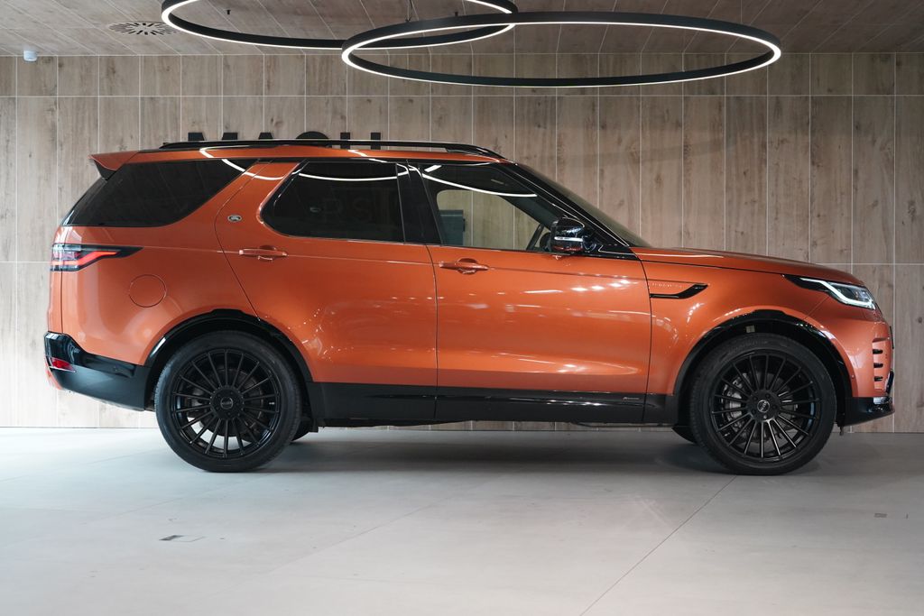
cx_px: 462
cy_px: 308
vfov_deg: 23.0
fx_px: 1514
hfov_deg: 33.9
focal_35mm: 59
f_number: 5
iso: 4000
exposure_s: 1/160
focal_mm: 59
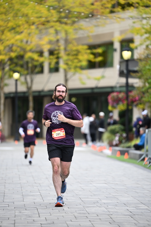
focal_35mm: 185
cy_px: 114
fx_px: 1163
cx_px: 76
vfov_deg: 11.1
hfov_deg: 7.4
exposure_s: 1/2000
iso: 640
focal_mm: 185
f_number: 2.8
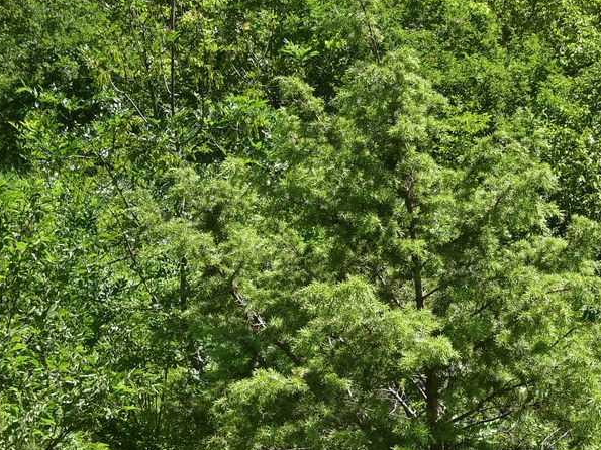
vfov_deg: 14.1
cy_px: 197
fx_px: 1823
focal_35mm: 105
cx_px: 431
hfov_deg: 18.6
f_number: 10
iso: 160
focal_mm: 50
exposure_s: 1/160
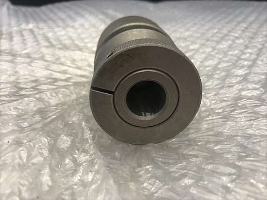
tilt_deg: -27.7
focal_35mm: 28
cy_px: 100
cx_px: 134
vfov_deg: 49.7
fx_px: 216
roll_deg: +1.2
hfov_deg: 63.4
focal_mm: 3.99
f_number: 1.8
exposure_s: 1/30
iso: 40
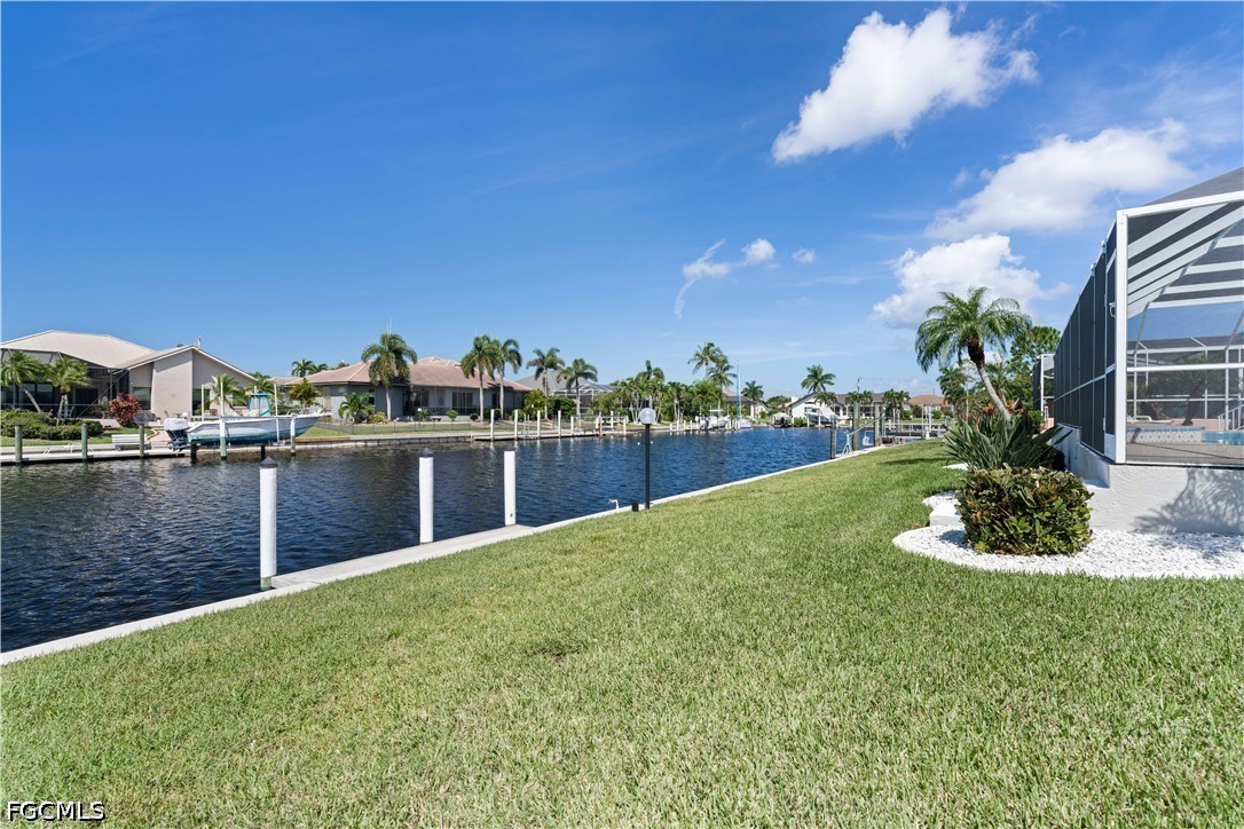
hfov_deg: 96.7
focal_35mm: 16
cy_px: 414
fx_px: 553
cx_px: 622
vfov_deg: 73.7
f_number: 8
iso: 250
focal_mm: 16
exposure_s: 1/80
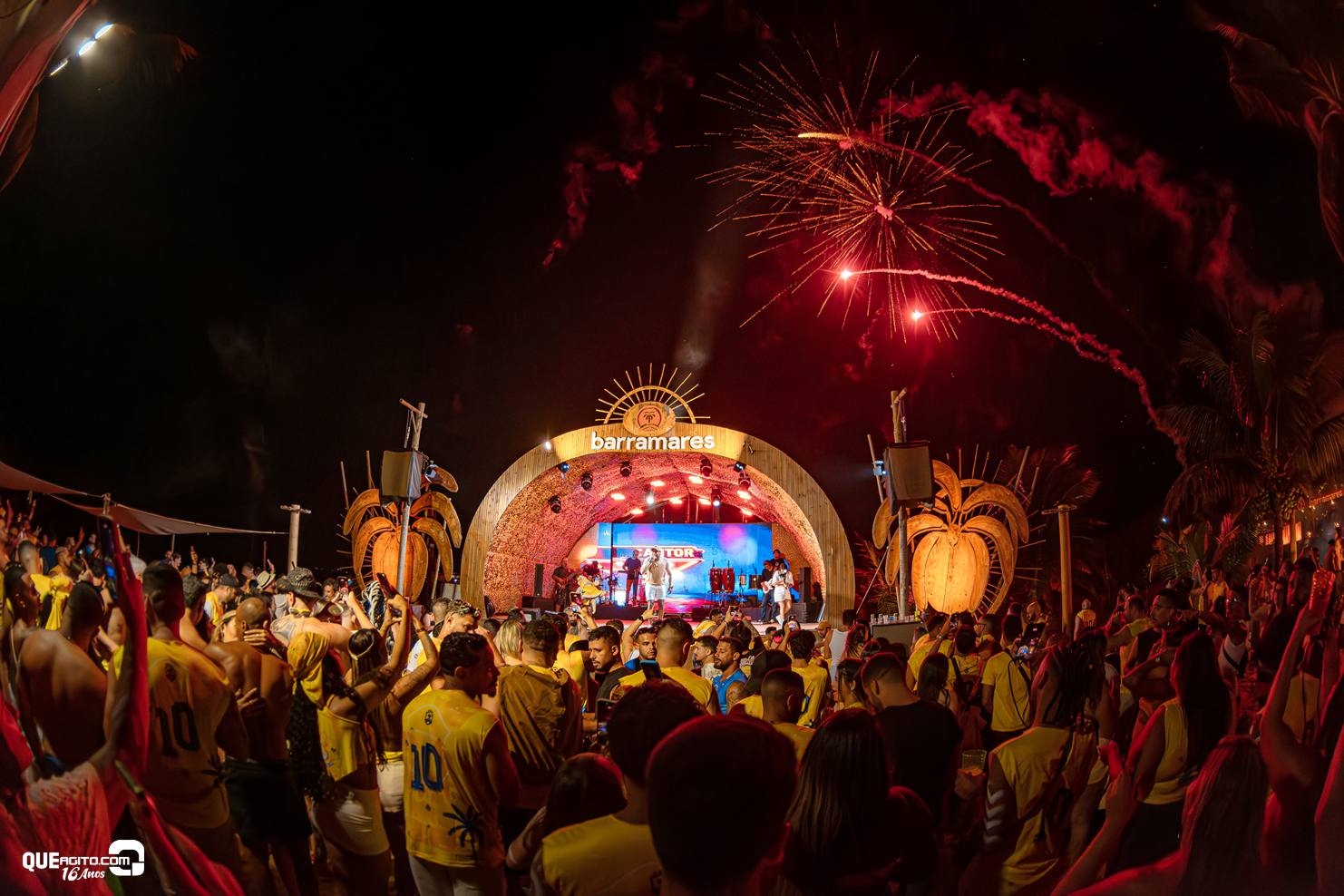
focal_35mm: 16
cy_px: 448
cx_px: 672
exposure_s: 1/320
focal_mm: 10.5
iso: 2000
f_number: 3.2
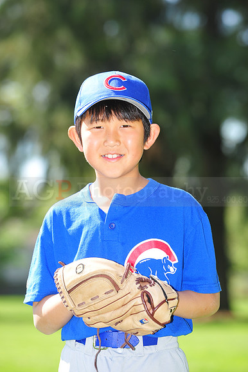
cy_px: 186
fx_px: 2069
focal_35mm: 200
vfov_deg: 10.3
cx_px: 124
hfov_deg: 6.9
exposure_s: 1/200
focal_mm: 200
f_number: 6.3
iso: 200
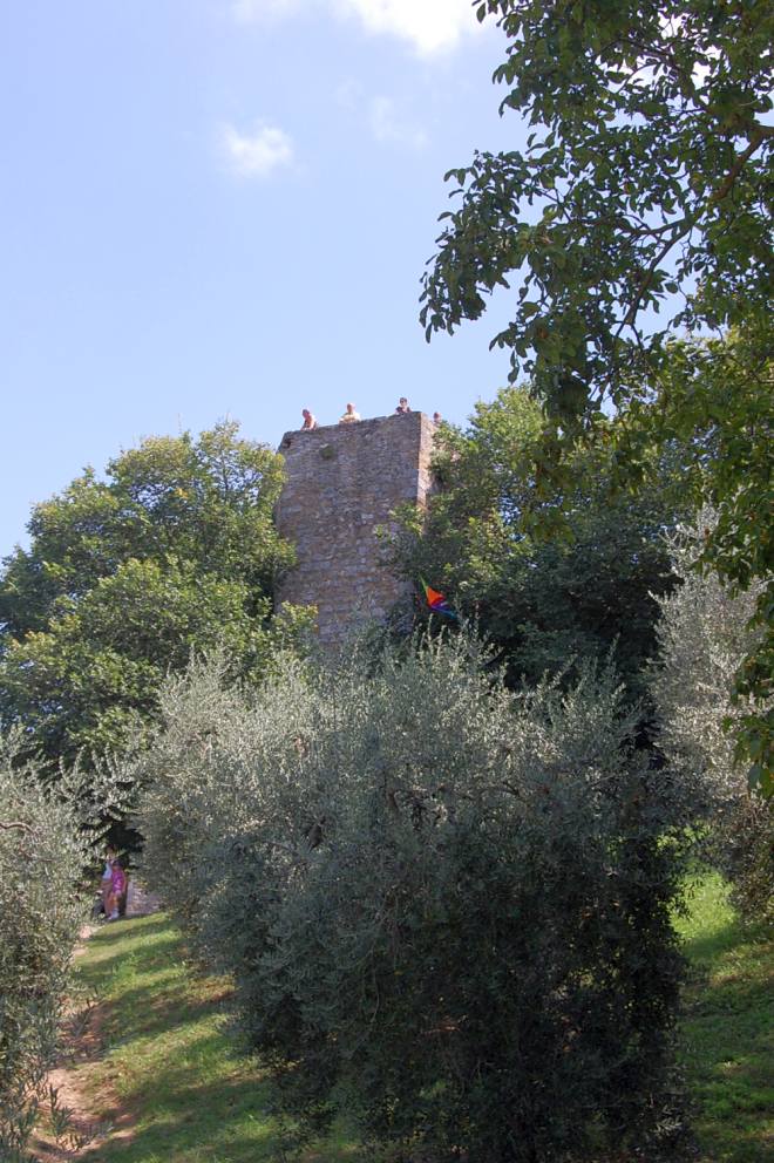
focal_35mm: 60
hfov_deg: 22.6
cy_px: 582
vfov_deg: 33.4
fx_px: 1938
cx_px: 387
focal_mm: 40
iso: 400
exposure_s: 1/250
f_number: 10
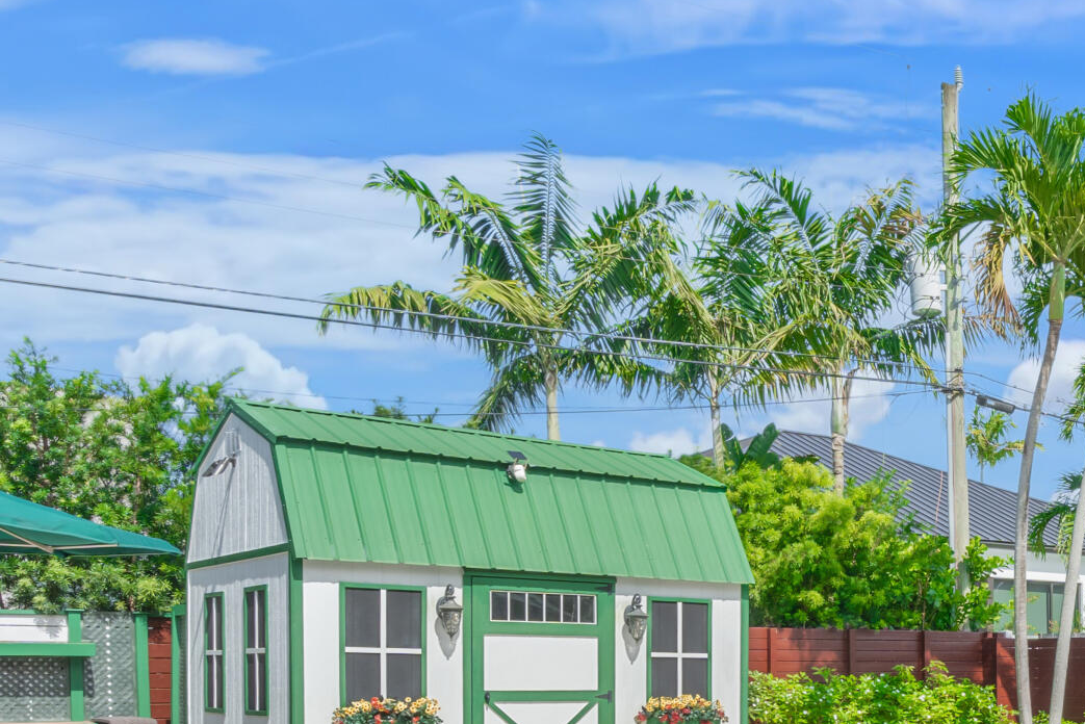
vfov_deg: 27.6
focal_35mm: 46
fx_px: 1387
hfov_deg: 37.2
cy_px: 721
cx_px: 1136
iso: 500
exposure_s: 1/200
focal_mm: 16
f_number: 11
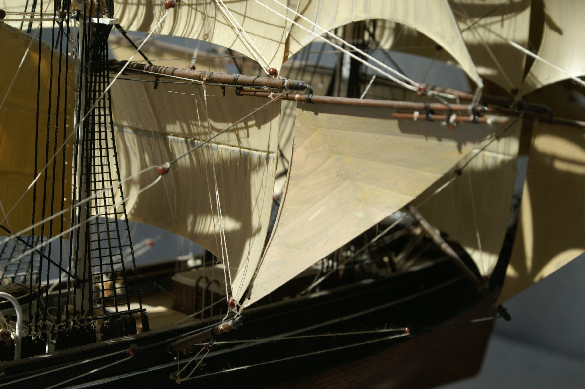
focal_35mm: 90
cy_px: 194
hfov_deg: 22.6
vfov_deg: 15.2
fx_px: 1461
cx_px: 292
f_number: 9
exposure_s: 1/160
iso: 100
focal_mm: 60
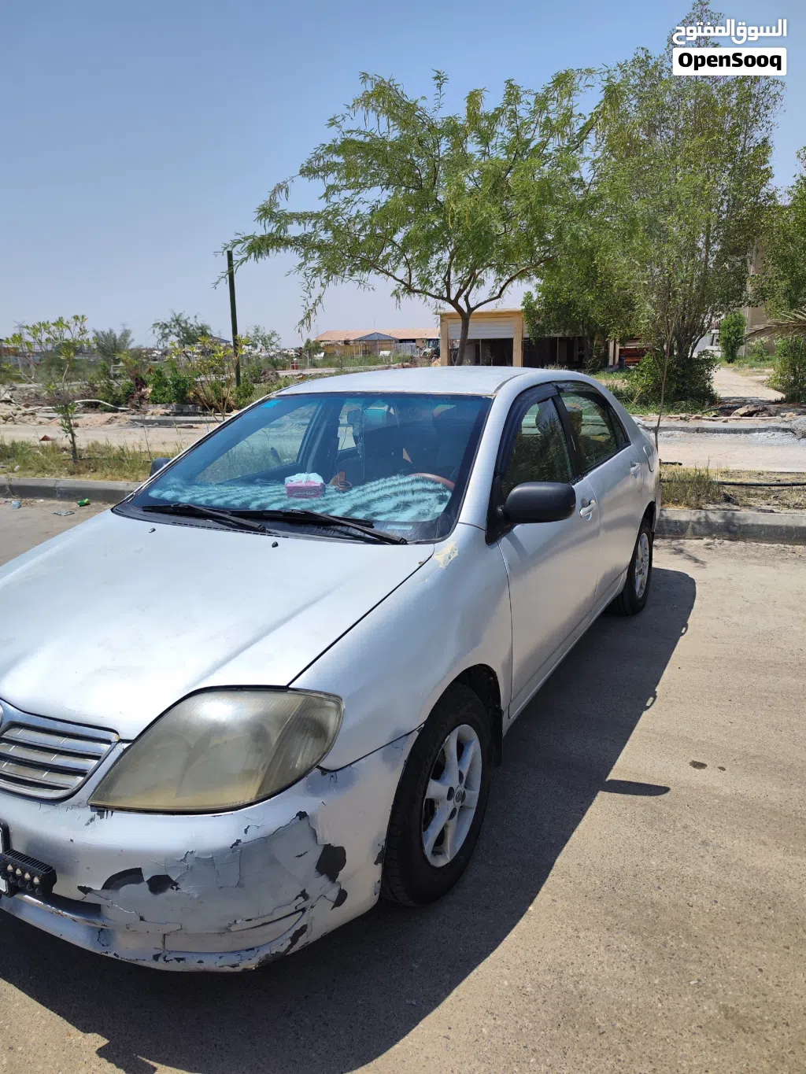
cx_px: 403
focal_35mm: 23
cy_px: 537
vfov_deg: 73.9
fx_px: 714
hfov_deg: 58.9
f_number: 1.69
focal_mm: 7.01
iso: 50
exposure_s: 1/1508
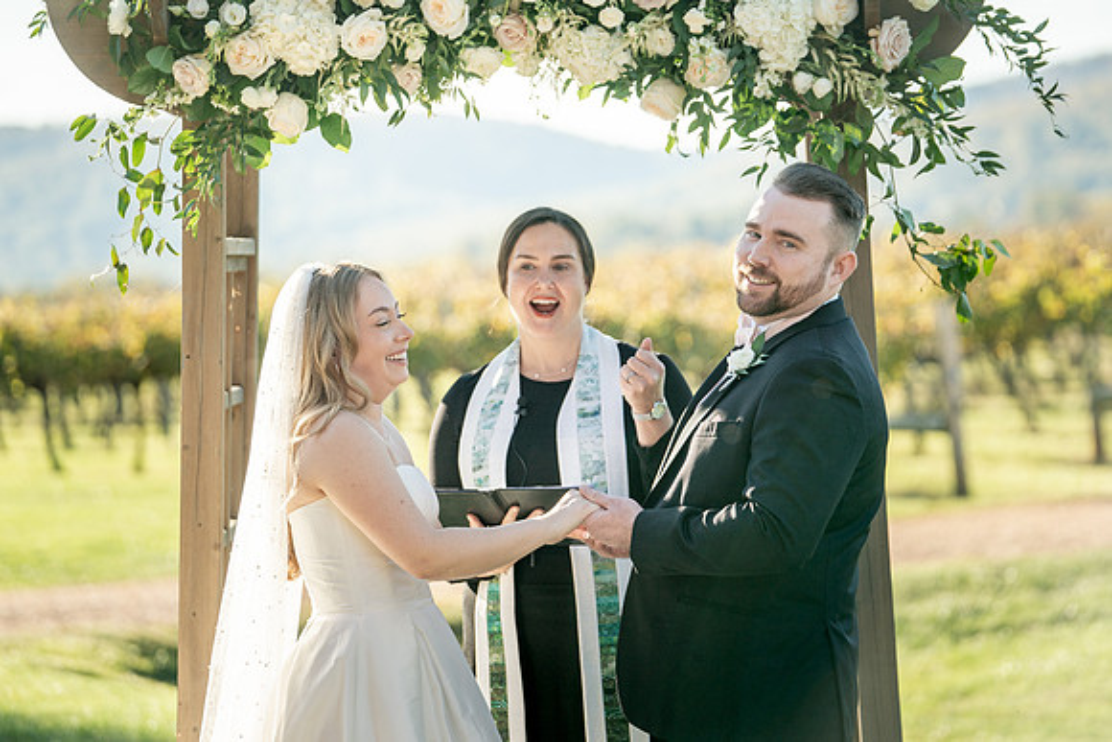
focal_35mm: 153
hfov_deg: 13.4
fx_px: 4727
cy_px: 371
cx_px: 557
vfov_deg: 9.0
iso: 100
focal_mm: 151
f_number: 4
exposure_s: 1/640
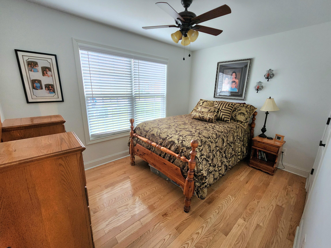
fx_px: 124
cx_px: 166
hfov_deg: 106.2
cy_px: 124
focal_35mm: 13
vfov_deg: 89.9
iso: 400
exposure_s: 1/60.2
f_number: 2.2
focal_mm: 2.2
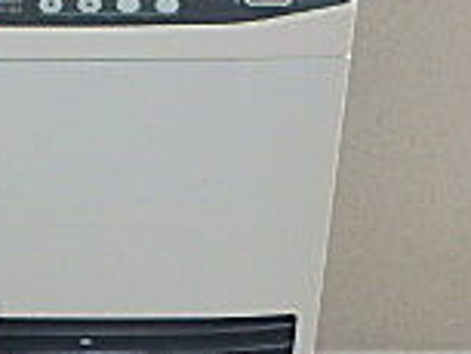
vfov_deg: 16.4
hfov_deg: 21.8
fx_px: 1198
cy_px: 376
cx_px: 55
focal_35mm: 88
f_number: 3.5
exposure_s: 1/30
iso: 250
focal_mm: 3.7
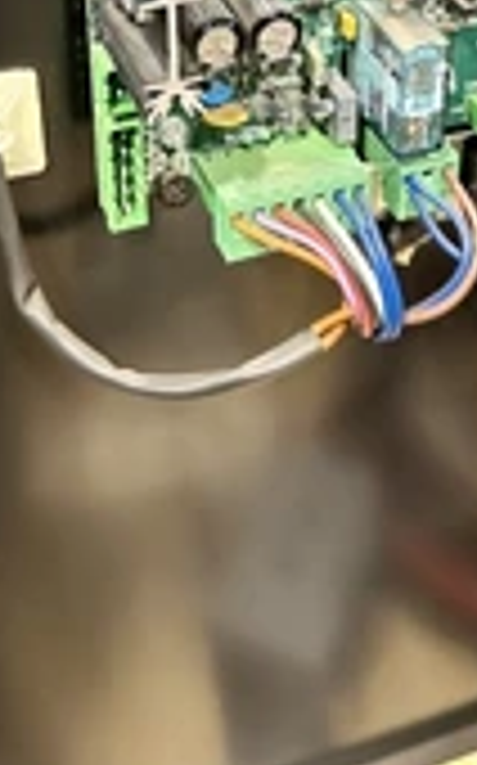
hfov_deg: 21.6
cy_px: -32
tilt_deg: -24.0
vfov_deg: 31.1
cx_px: 230
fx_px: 1250
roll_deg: +3.6
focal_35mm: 60
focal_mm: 6.86
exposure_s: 1/60
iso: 640
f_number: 1.78
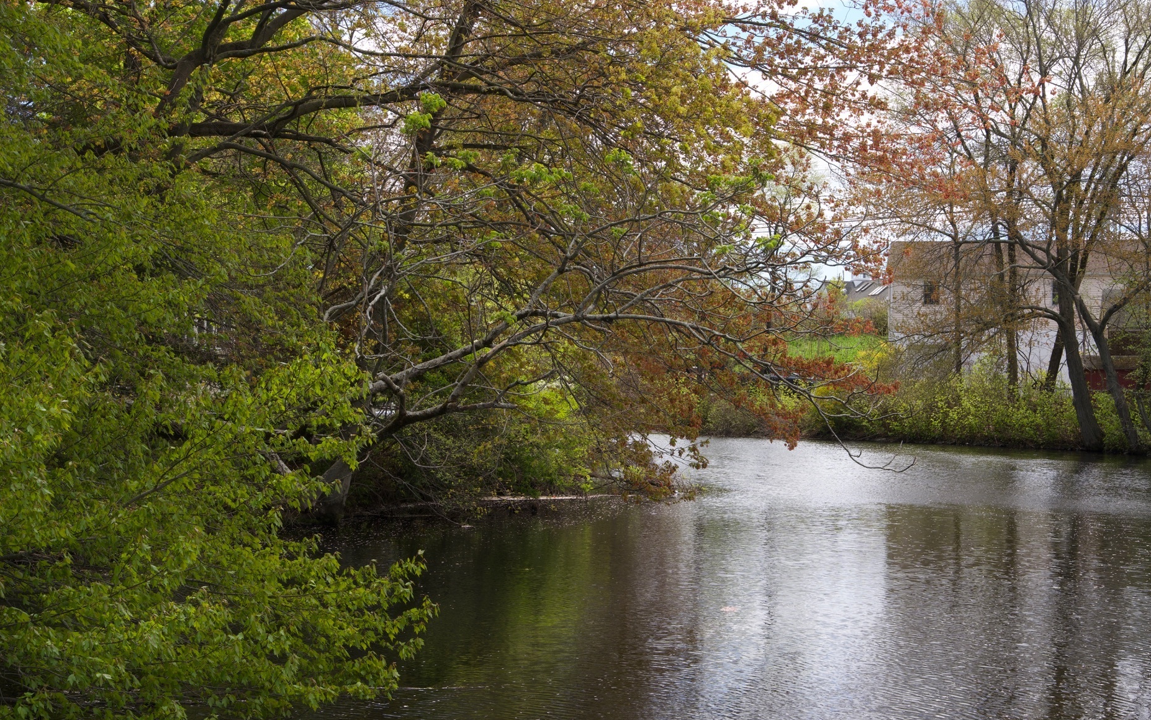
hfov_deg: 35.6
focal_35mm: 57
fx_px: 1788
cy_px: 346
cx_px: 654
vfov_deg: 22.8
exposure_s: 1/50
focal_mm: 45
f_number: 11
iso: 64
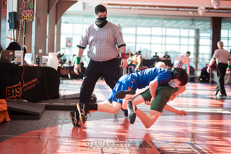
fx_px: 513
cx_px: 116
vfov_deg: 17.1
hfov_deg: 25.4
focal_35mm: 80
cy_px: 77
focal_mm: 80
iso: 400
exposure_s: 1/400
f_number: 4
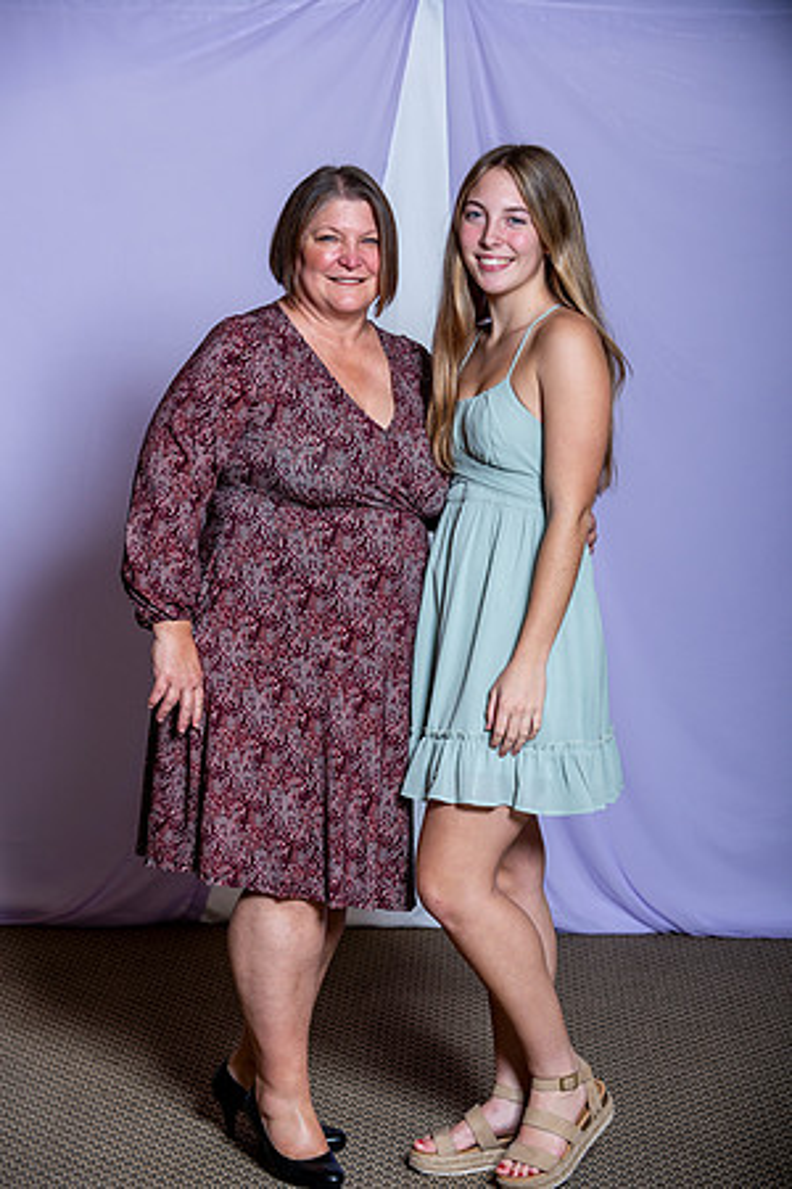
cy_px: 594
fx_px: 3135
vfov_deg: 21.5
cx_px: 396
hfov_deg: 14.4
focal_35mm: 95
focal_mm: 95
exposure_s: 1/200
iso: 200
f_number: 5.6
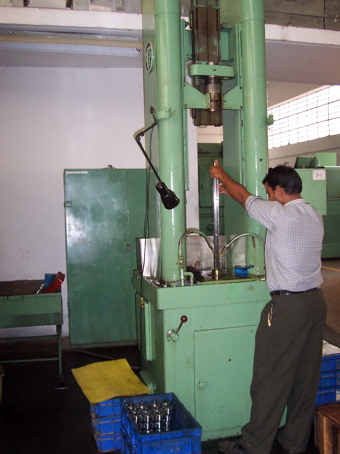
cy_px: 227
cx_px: 170
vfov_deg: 50.1
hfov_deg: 38.7
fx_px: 485
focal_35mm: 37
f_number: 2.8
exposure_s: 1/60
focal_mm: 5.6
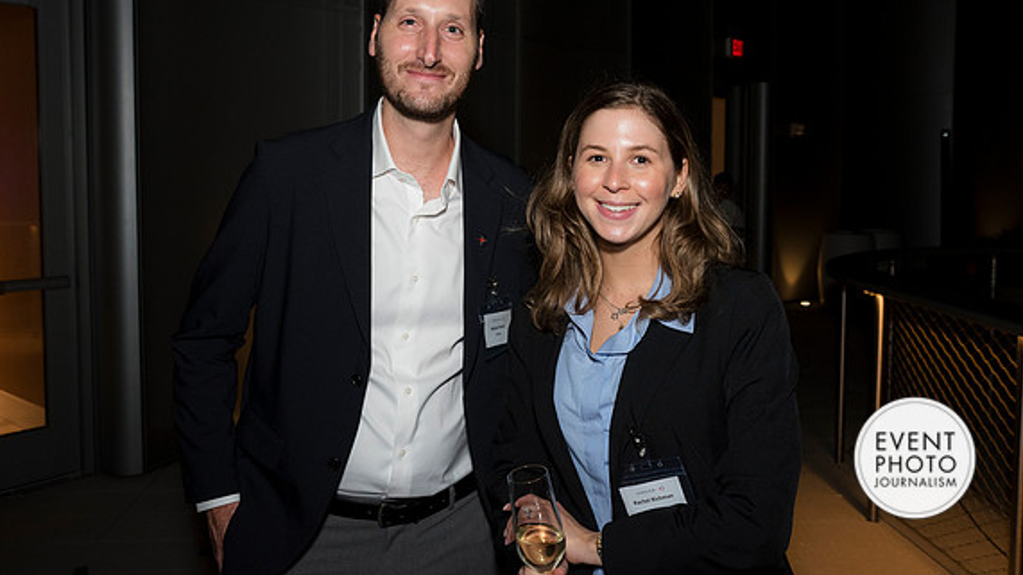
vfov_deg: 35.5
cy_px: 230
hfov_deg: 59.5
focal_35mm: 33
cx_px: 516
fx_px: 895
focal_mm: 31
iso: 1250
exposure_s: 1/125
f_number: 5.6
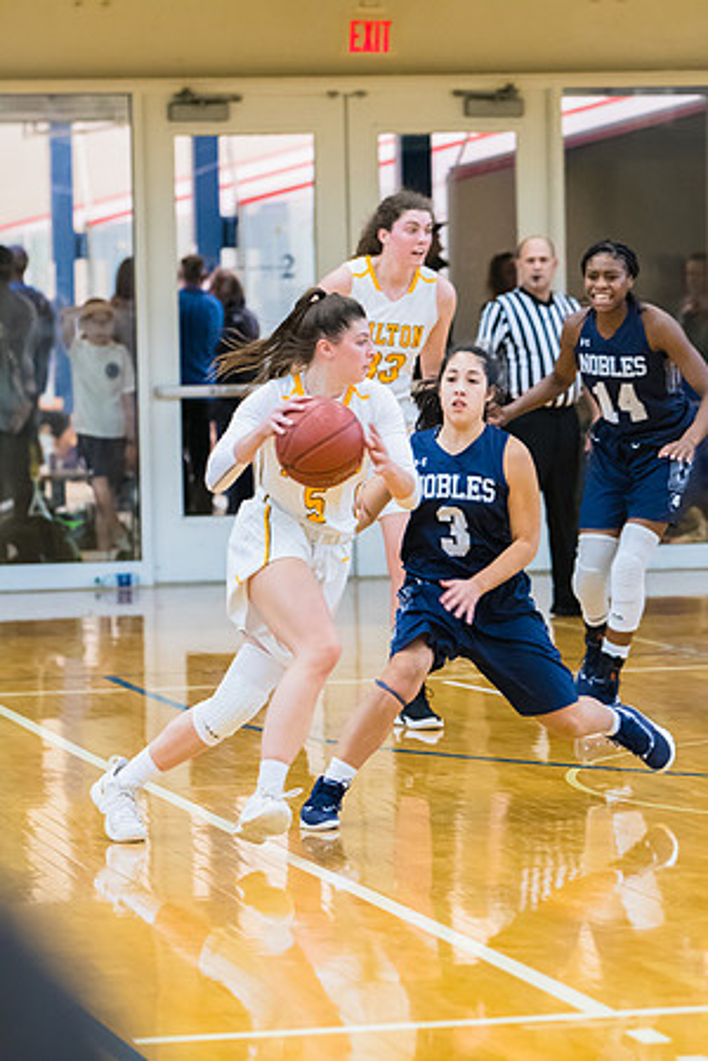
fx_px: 5133
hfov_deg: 7.9
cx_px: 354
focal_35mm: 174
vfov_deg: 11.8
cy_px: 530
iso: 3200
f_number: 3.2
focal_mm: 116
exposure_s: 1/400
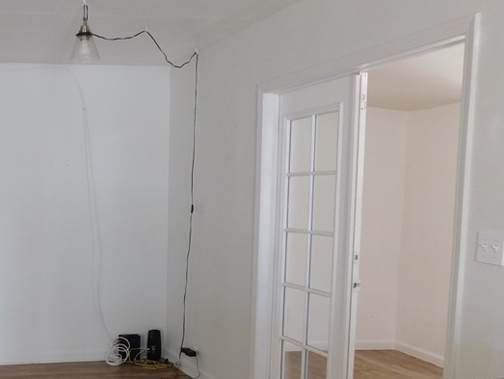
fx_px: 656
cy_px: 262
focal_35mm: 45
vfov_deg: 31.9
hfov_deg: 38.3
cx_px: 25
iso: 160
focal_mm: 4
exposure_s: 1/30
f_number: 3
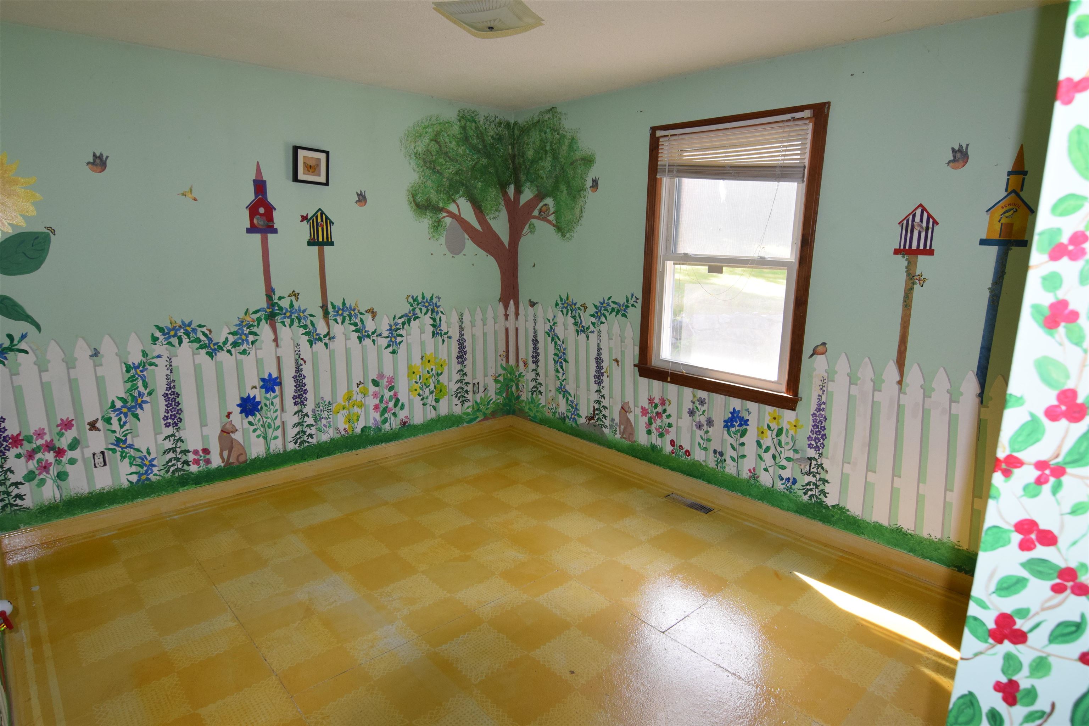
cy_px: 363
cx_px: 544
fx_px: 590
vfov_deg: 63.2
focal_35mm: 20
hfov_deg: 85.4
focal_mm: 13
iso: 800
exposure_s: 1/125
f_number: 5.6
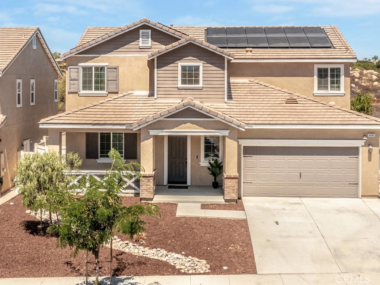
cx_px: 199
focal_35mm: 31
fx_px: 340
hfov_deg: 58.3
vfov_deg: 45.4
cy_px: 140
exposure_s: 1/500
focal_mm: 10.26
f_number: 6.3
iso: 100
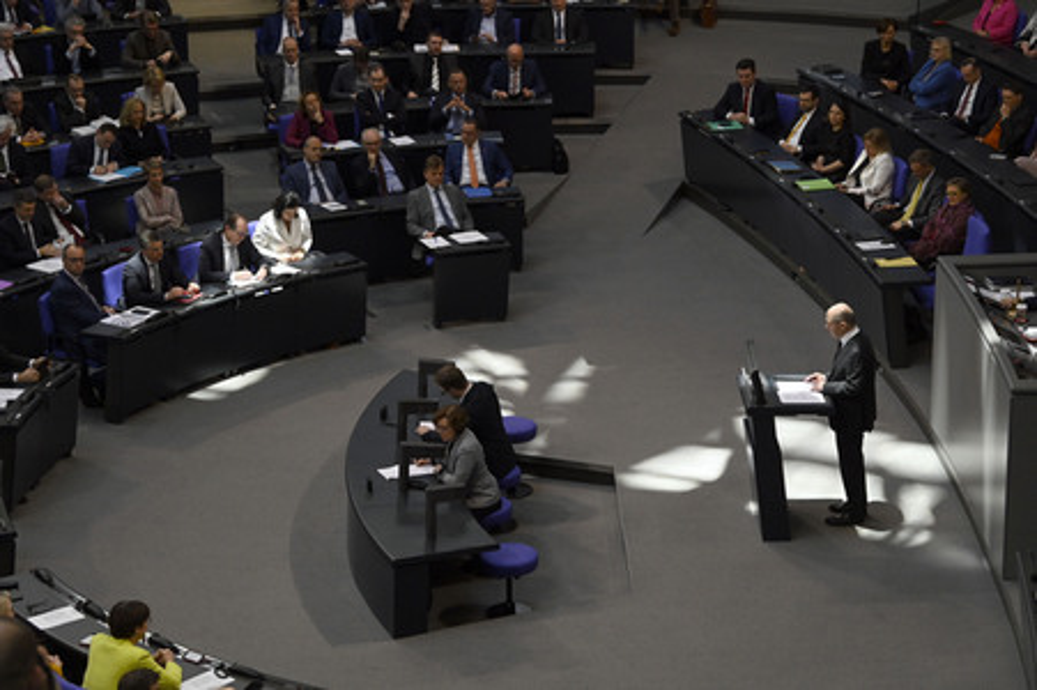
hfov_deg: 20.8
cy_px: 345
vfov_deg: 13.9
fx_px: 2821
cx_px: 518
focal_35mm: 98
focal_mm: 98
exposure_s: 1/1250
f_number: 5
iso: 5000
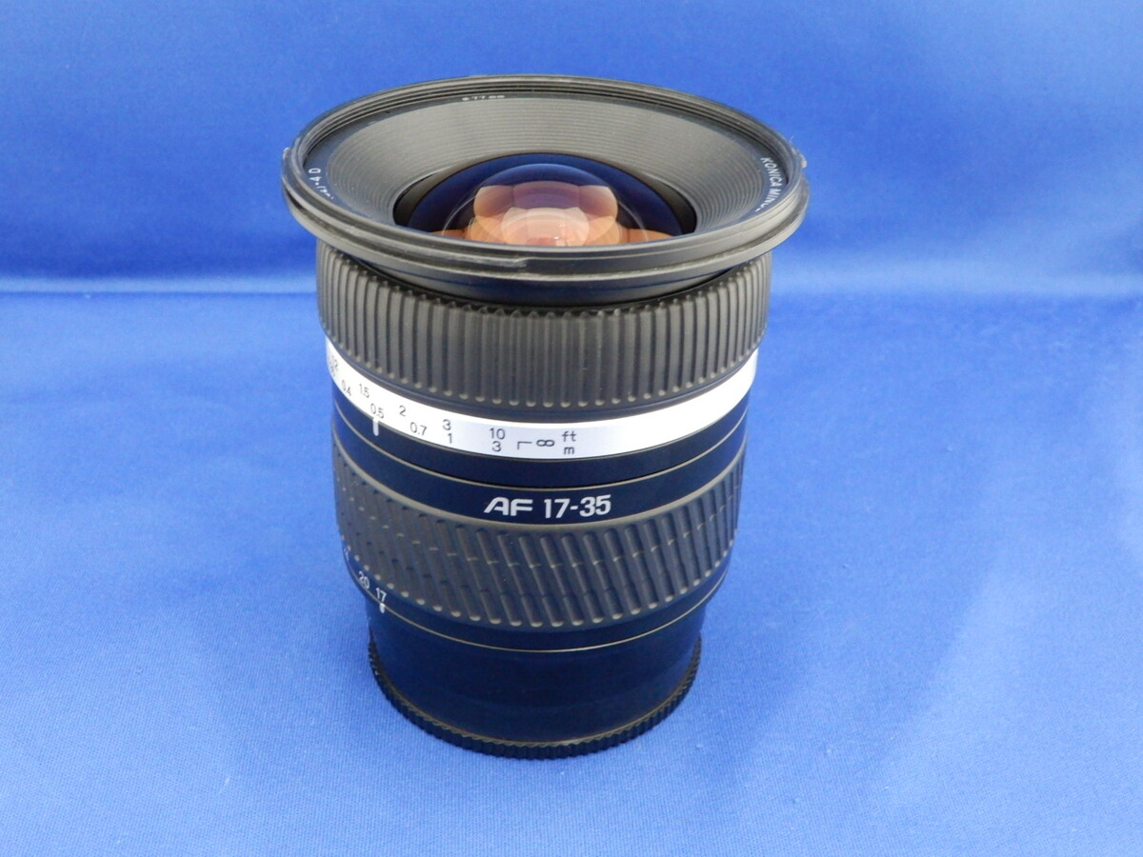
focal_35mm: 42
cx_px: 572
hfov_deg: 44.8
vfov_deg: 34.3
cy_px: 428
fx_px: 1387
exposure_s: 1/13
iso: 800
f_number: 4
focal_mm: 7.5
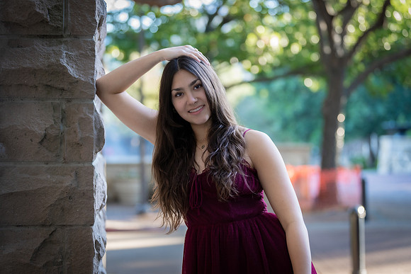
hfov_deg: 21.7
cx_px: 206
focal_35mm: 94
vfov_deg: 14.6
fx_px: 1074
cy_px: 137
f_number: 2.8
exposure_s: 1/320
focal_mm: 90
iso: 800
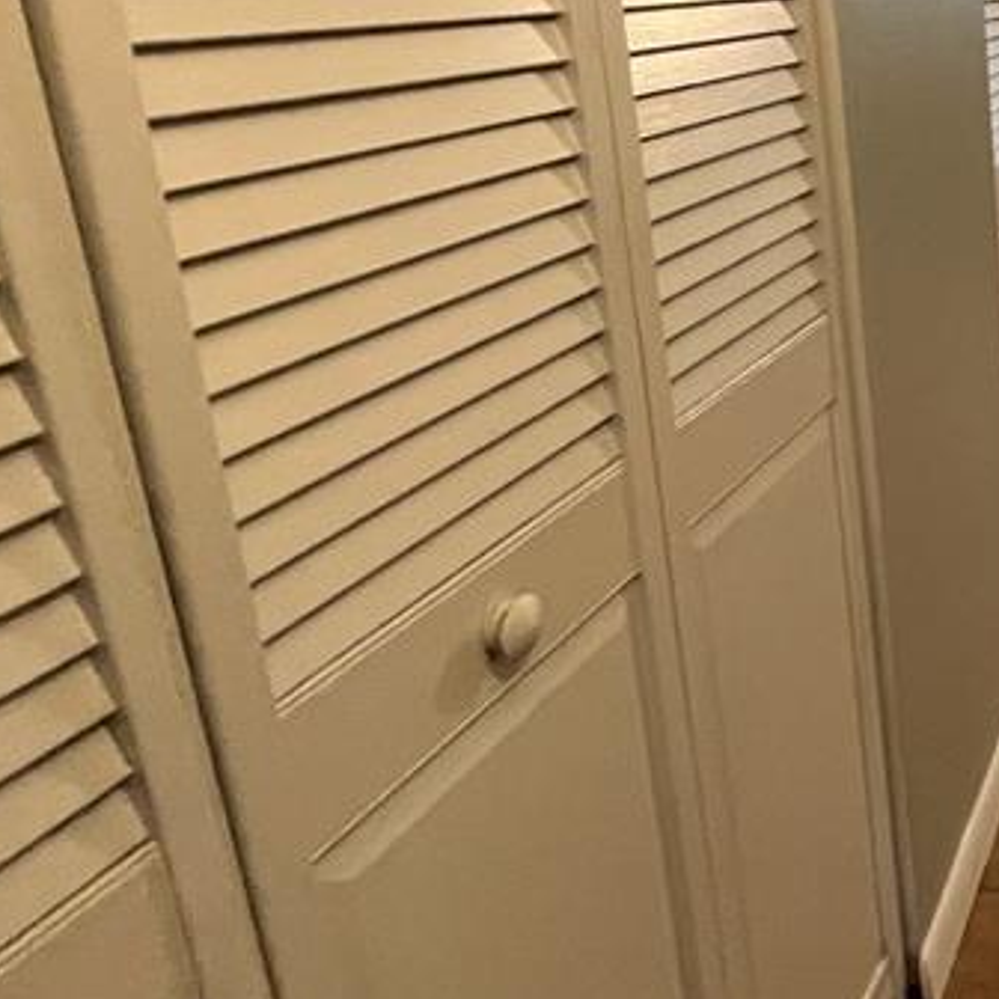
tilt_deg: -16.2
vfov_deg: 45.8
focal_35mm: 35
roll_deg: +0.8
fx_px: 1143
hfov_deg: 35.9
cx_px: 1222
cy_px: 271
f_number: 1.8
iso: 500
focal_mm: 1.57
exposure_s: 1/60
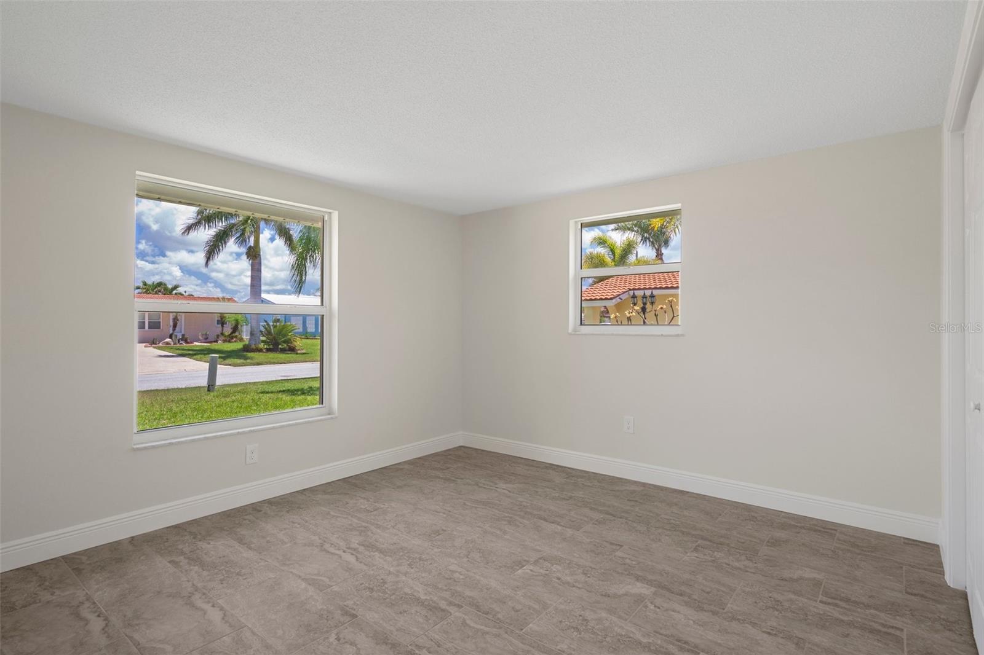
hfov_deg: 93.3
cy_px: 328
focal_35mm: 17
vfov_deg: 70.4
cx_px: 492
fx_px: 465
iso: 320
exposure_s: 1/10
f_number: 9
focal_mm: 17
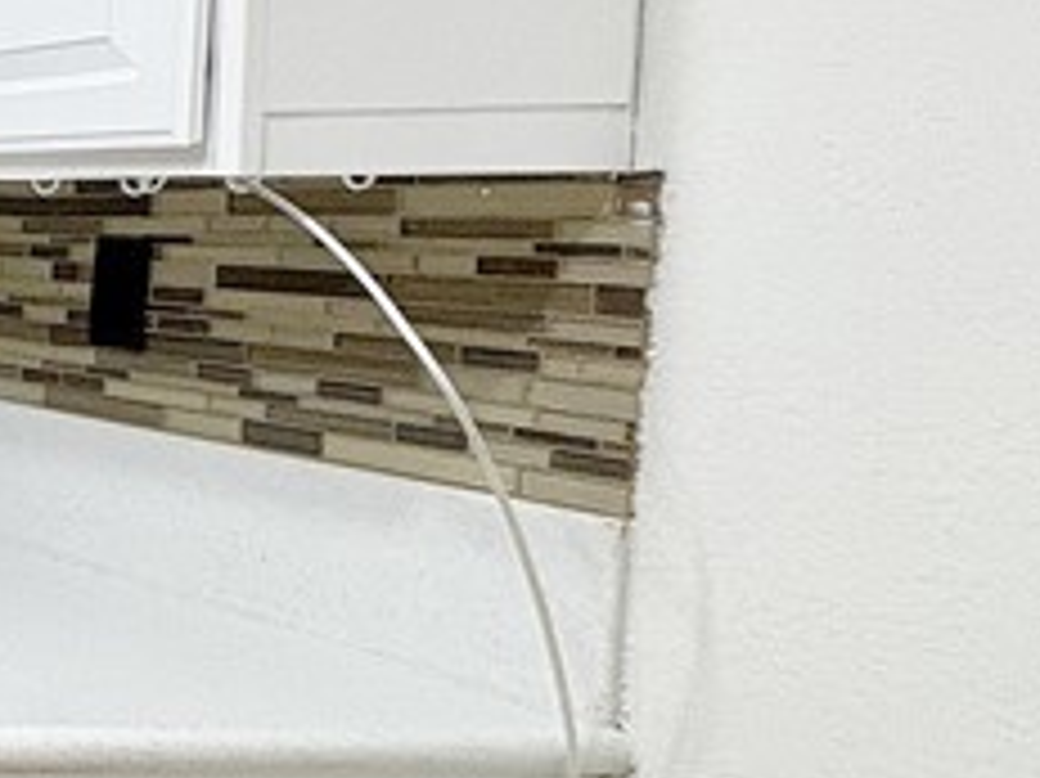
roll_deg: +0.6
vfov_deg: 23.6
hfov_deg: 17.8
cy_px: 346
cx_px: -1166
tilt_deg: -4.7
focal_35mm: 62
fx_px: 1862
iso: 125
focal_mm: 2.22
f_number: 2.2
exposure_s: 1/120
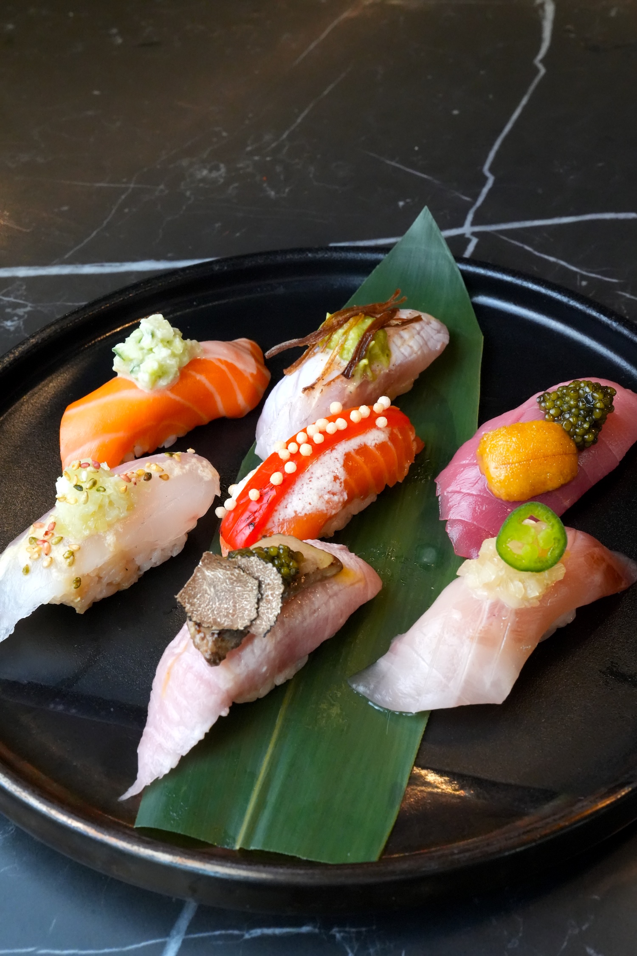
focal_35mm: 46
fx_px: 1221
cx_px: 318
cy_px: 478
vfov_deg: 42.7
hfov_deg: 29.2
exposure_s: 1/125
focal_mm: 46
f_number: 16
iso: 8000
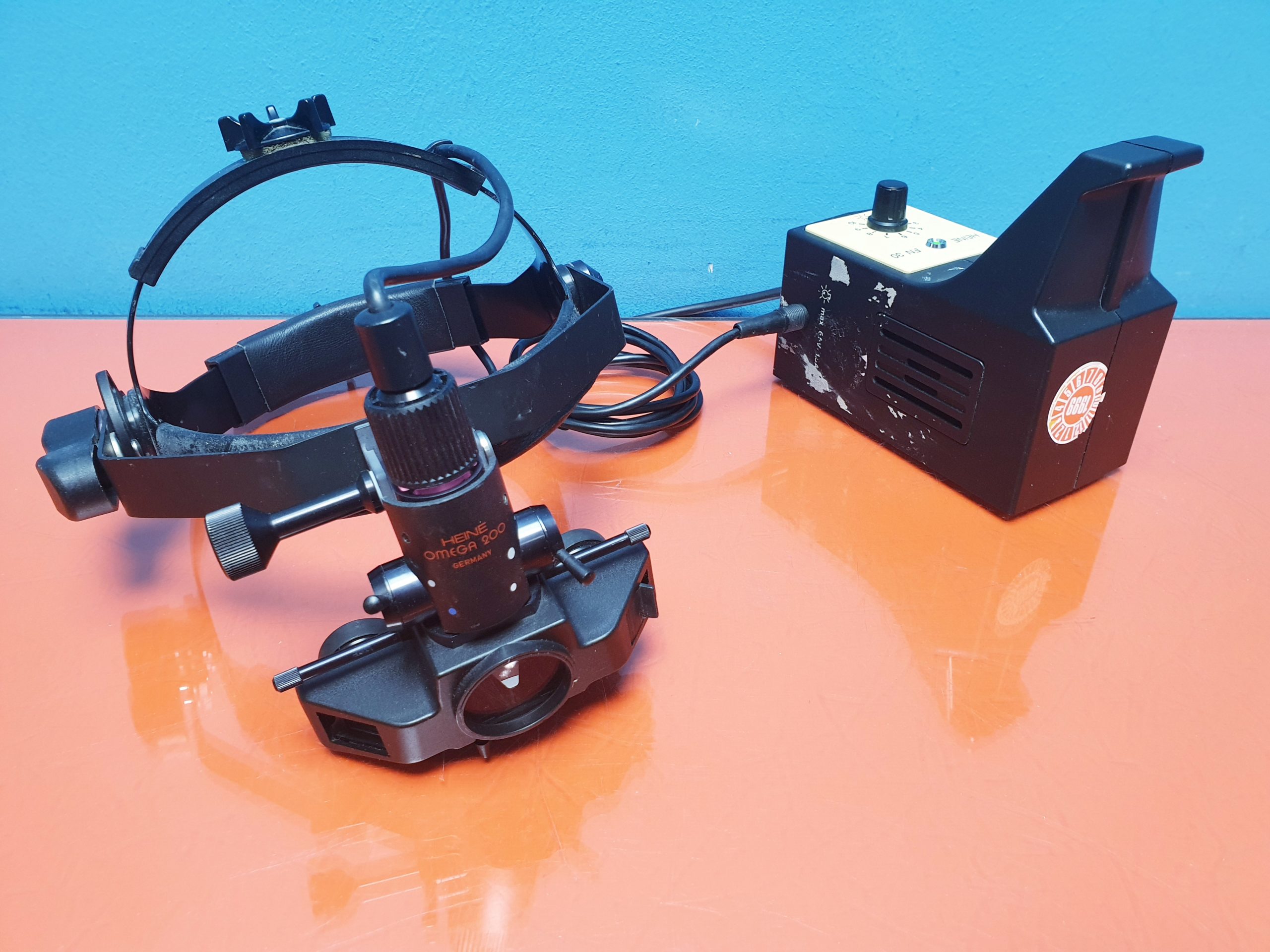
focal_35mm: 26
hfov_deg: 67.3
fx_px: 954
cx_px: 635
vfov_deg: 53.1
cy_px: 476
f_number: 2.4
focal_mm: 4.3
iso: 160
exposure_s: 1/50
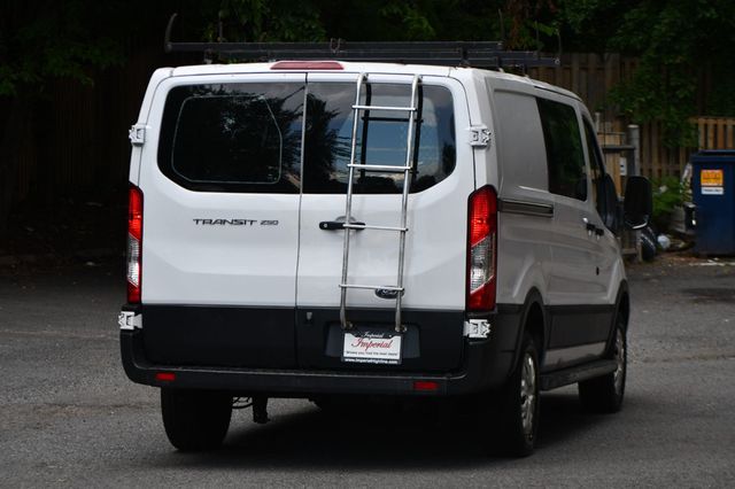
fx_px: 2510
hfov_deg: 16.7
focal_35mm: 123
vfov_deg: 11.1
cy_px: 244
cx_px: 368
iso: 200
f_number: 5.6
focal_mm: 82
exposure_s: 1/250
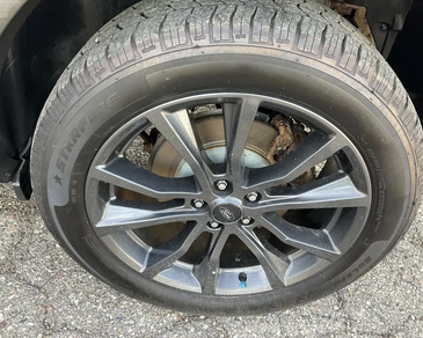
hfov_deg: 57.2
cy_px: 172
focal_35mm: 31
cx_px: 220
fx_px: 388
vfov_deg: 47.1
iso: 64
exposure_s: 1/122
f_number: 1.8
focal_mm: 3
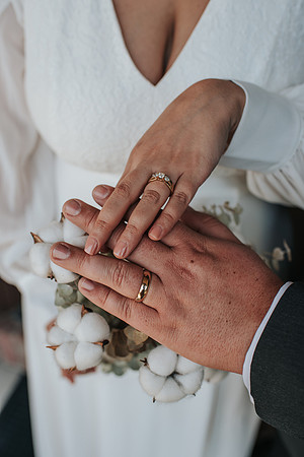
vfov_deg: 54.4
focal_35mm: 35
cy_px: 228
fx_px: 443
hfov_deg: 37.9
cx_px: 152
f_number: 3.5
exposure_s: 1/500
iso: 200
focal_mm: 35
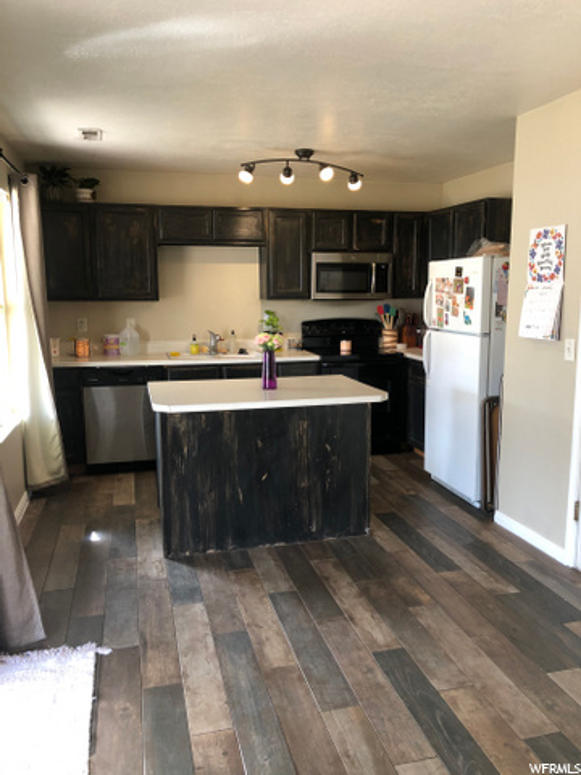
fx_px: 627
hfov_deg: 49.7
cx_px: 290
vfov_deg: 63.4
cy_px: 388
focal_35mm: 28
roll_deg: +0.3
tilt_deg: -6.3
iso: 32
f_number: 1.8
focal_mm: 4
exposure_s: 1/24
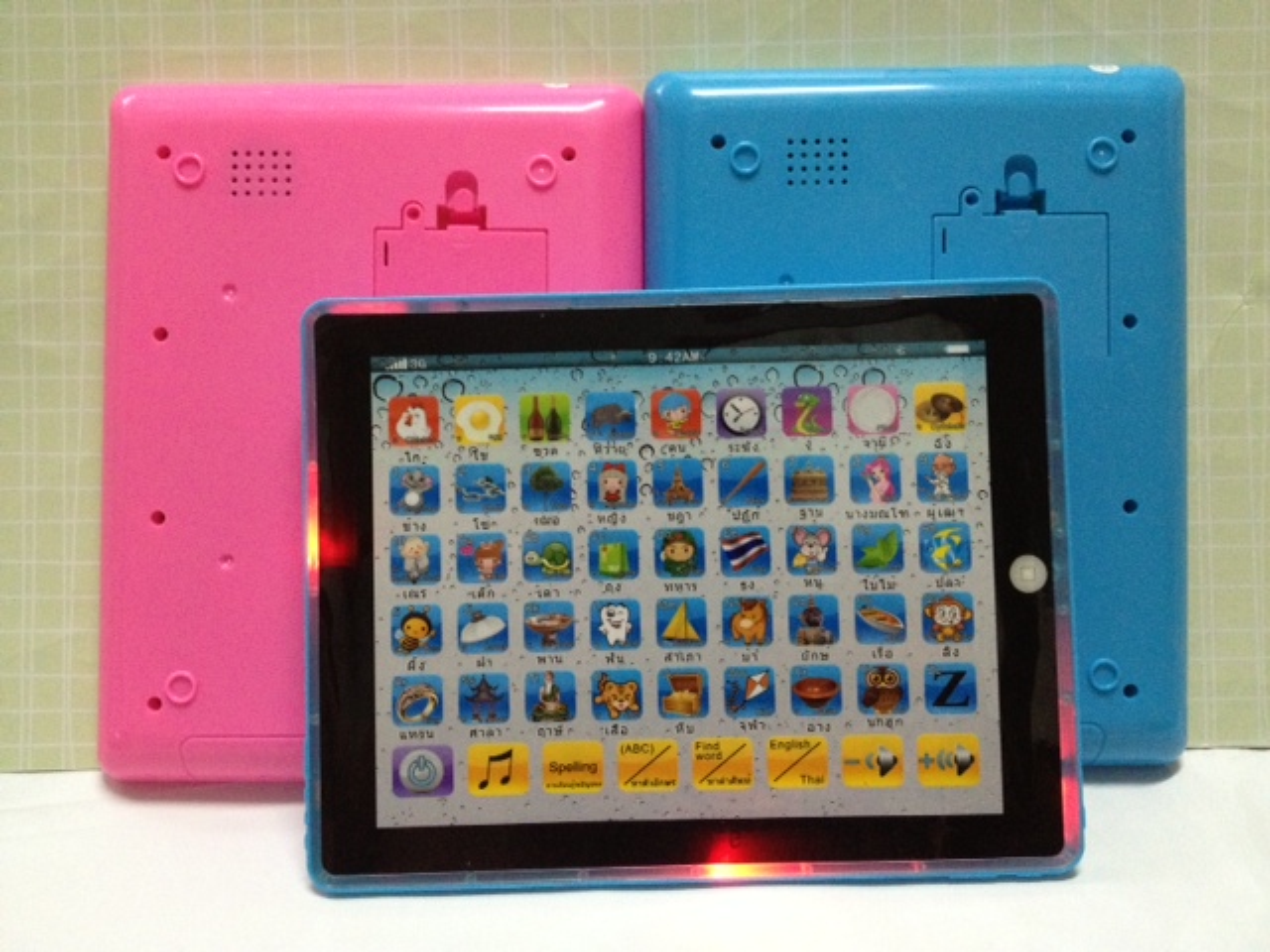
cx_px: 635
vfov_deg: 40.7
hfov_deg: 52.6
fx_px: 1284
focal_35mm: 35
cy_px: 476
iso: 400
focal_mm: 4.28
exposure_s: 1/17
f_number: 2.4
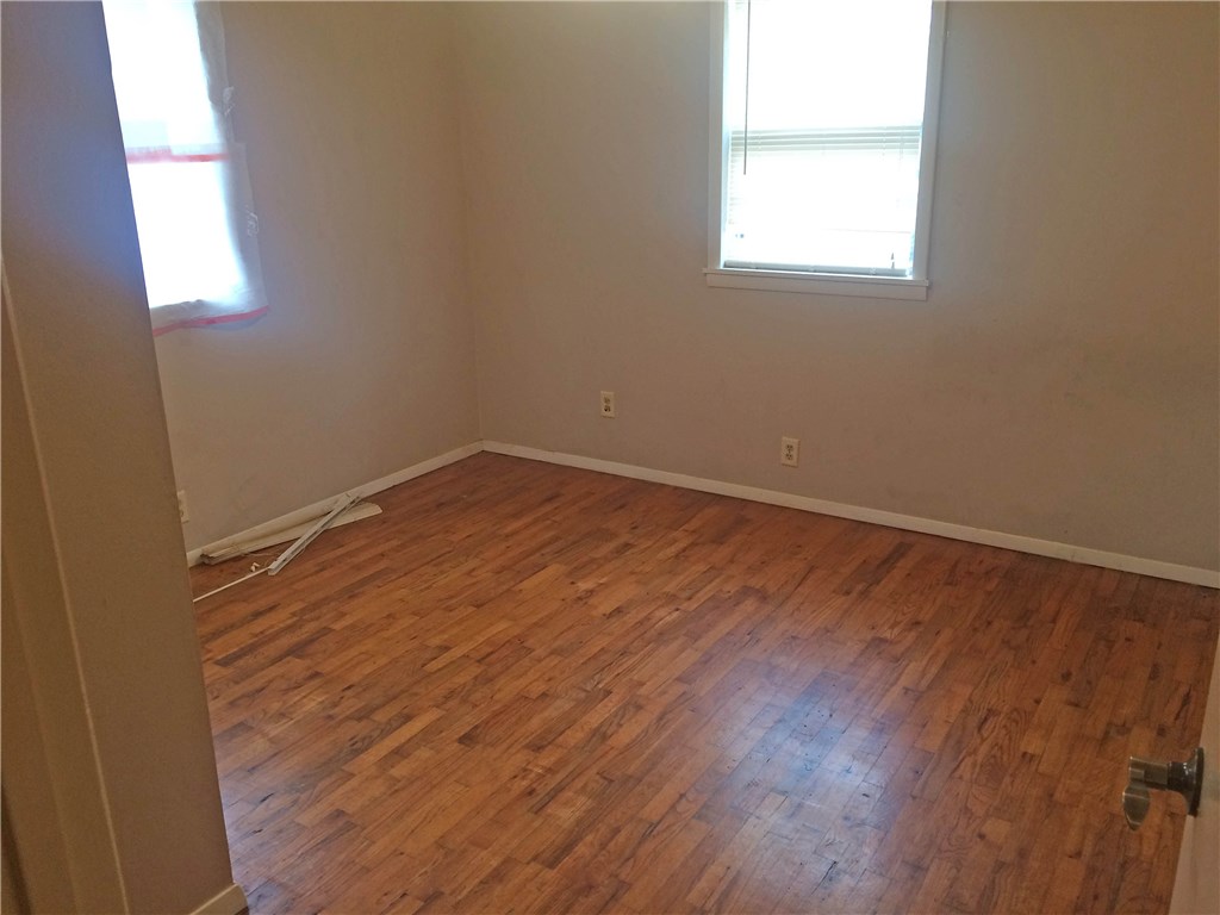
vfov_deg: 48.2
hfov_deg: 61.7
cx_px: 610
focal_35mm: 29
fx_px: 1022
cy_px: 458
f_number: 2.2
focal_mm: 4.15
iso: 64
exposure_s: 1/30
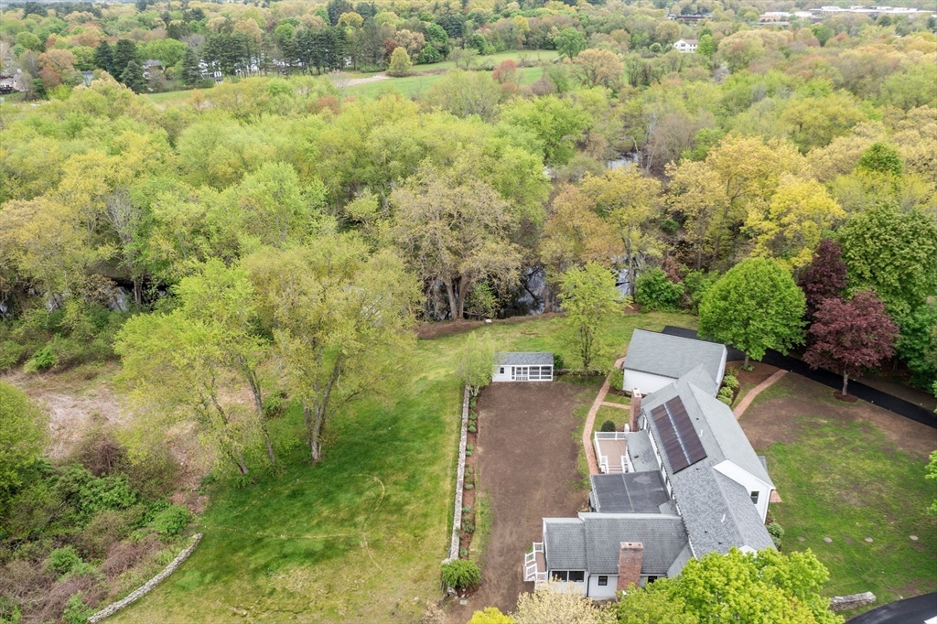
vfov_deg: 46.4
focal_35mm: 28
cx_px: 468
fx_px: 729
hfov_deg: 65.5
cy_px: 312
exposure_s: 1/120
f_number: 4
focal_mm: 10.26
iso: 100
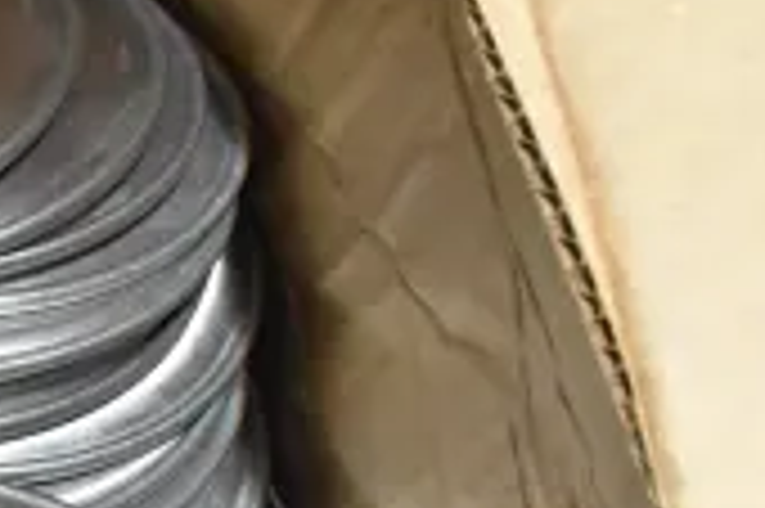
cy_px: 519
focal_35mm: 97
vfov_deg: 13.9
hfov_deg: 17.5
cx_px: -572
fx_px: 2059
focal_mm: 18
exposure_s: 1/125
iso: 6400
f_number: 5.6
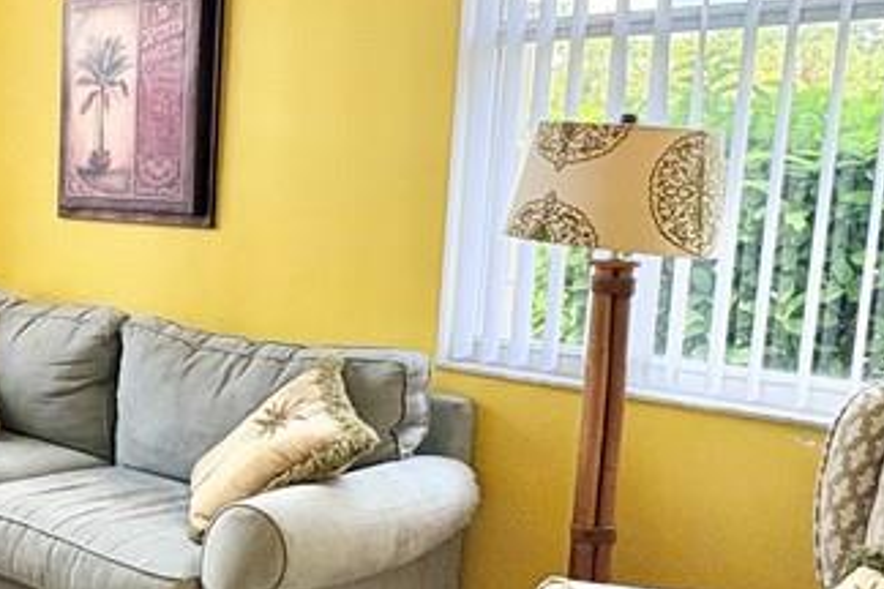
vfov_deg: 29.2
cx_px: -147
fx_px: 1129
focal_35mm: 46
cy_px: 289
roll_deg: +0.3
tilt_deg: -5.7
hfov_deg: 35.0
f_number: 2.2
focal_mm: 2.22
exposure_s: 1/120
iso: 160
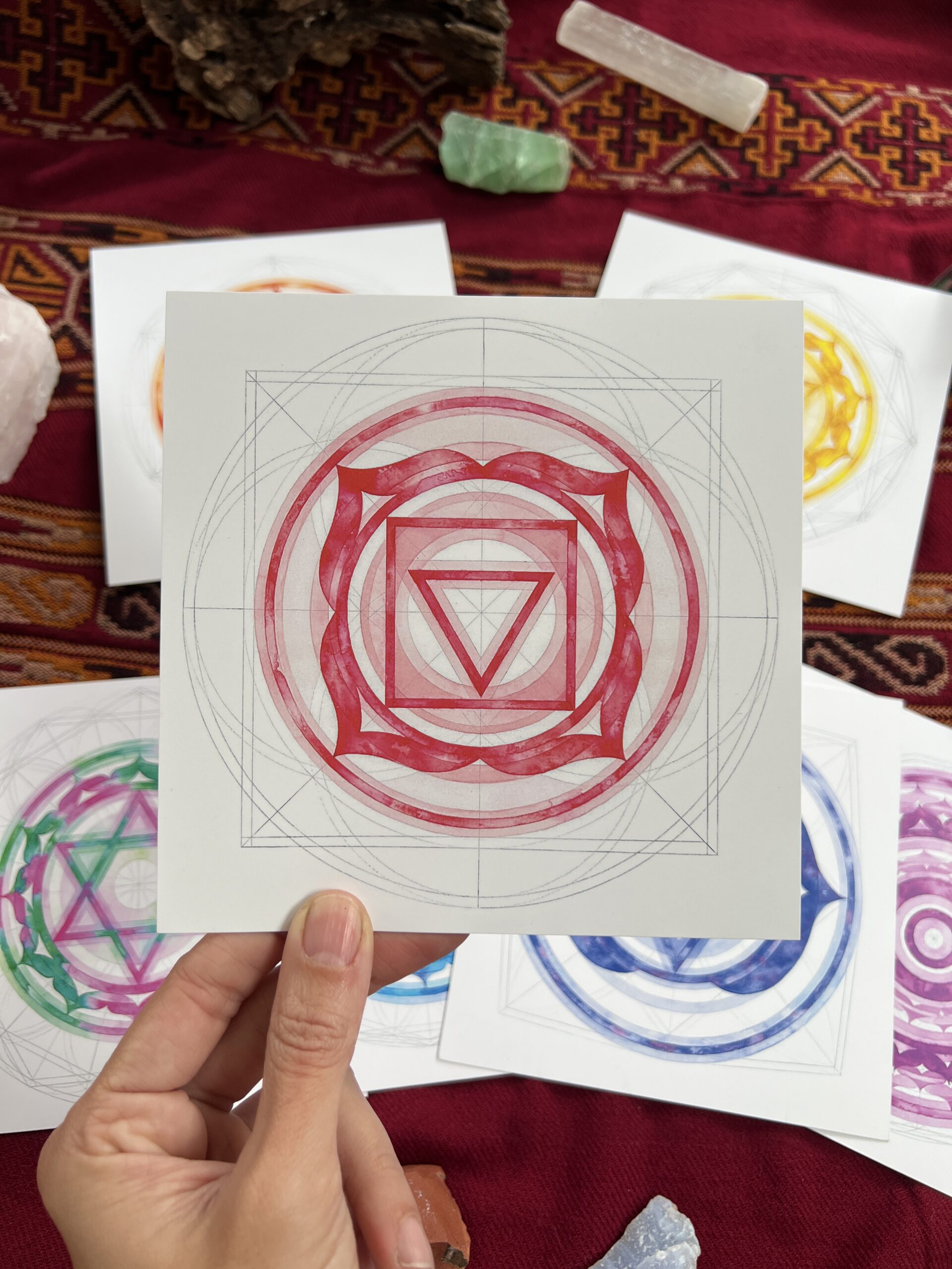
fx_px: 953
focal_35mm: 26
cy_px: 634
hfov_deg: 53.1
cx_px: 476
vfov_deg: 67.3
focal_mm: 5.7
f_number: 1.5
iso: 40
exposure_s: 1/121
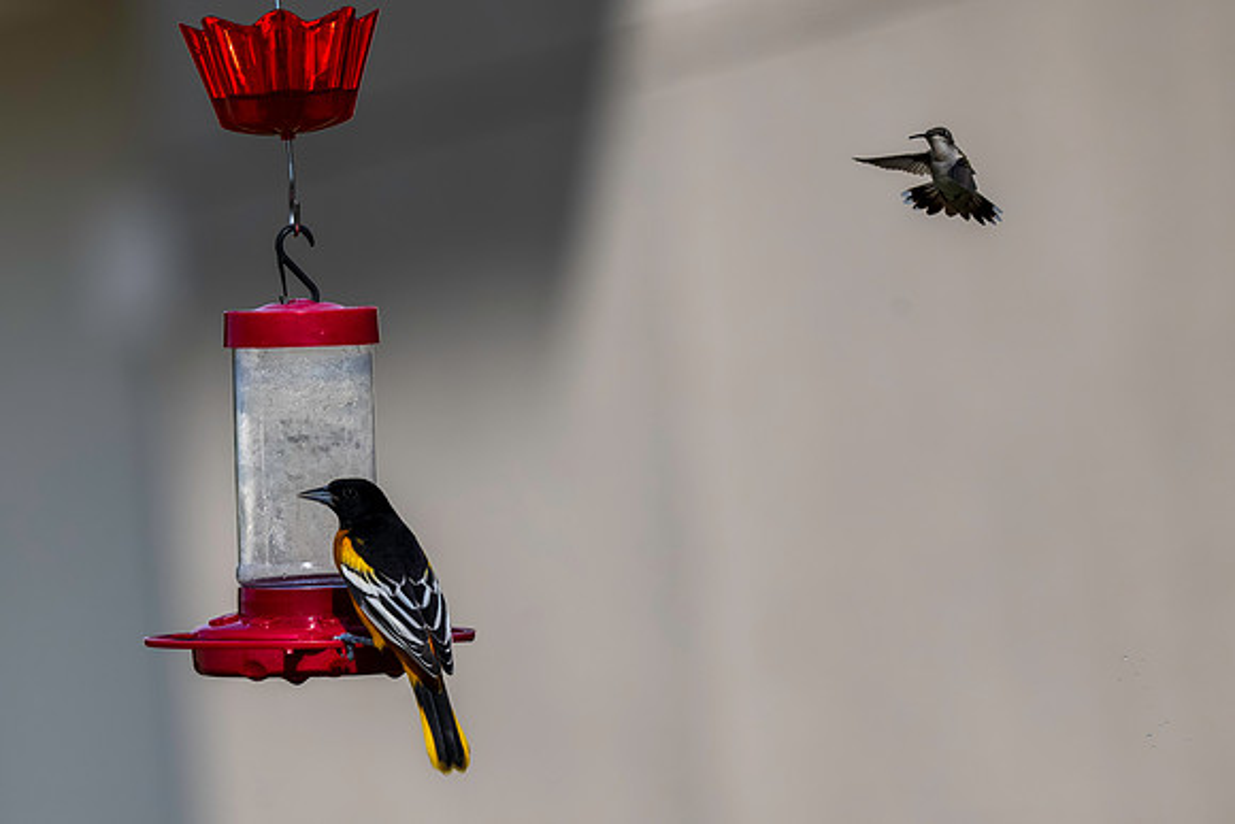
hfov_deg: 2.3
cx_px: 468
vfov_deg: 1.5
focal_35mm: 889
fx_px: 30508
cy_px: 629
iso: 800
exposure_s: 1/4000
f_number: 7.1
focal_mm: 520
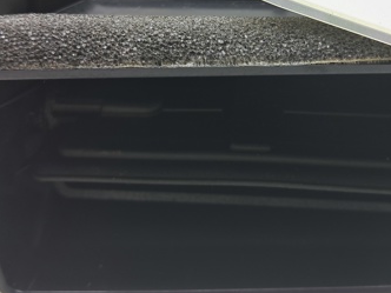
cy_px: 98
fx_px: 587
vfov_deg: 27.9
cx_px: 244
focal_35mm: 52
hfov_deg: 36.6
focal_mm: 4
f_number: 1.8
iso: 50
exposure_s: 1/50
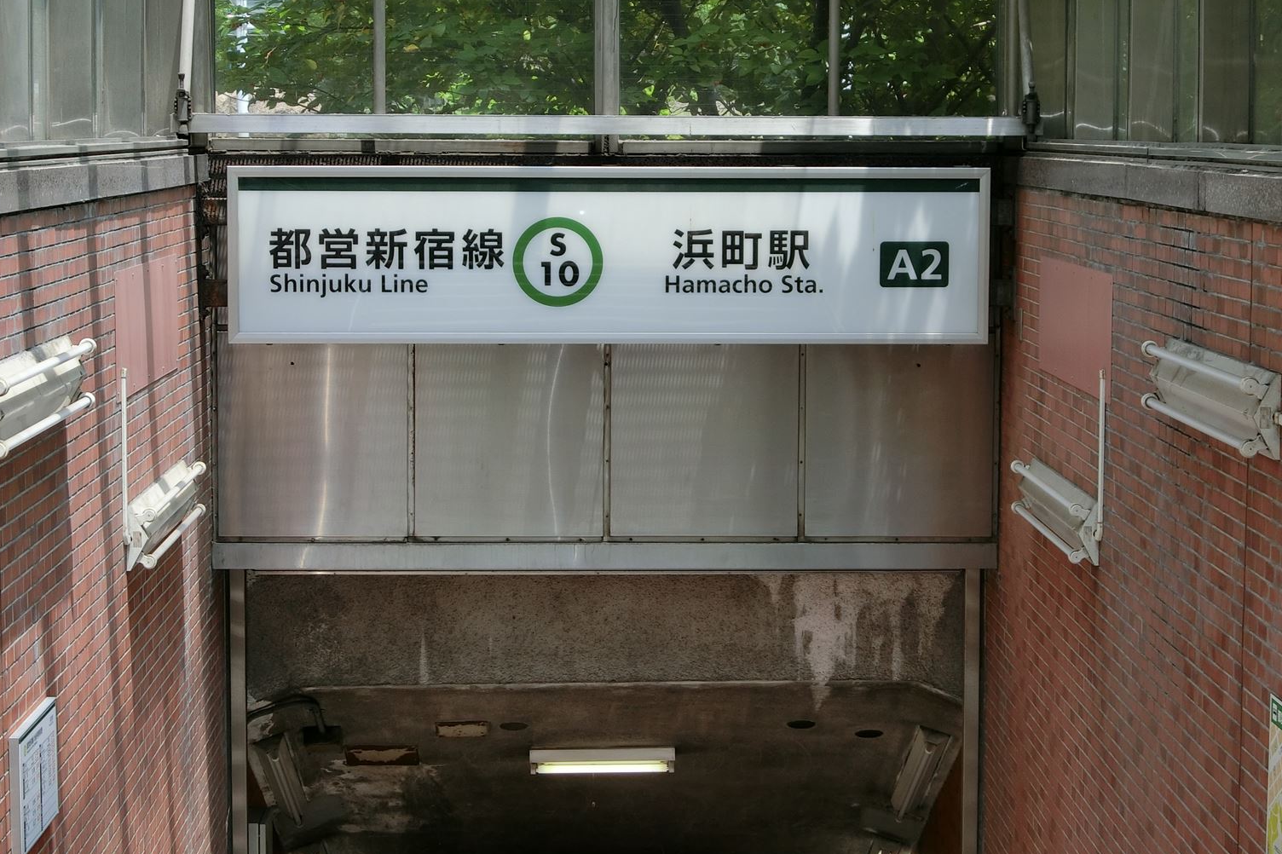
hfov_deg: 24.5
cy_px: 354
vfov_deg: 16.4
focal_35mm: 83
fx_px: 2955
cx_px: 655
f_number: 5.5
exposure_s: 1/125
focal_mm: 16.1
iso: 80
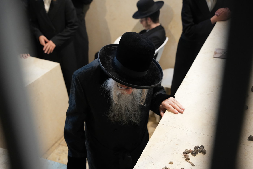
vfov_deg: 28.2
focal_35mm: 48
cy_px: 84
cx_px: 126
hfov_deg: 41.3
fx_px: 336
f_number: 3.5
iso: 4000
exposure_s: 1/125
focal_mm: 47.8
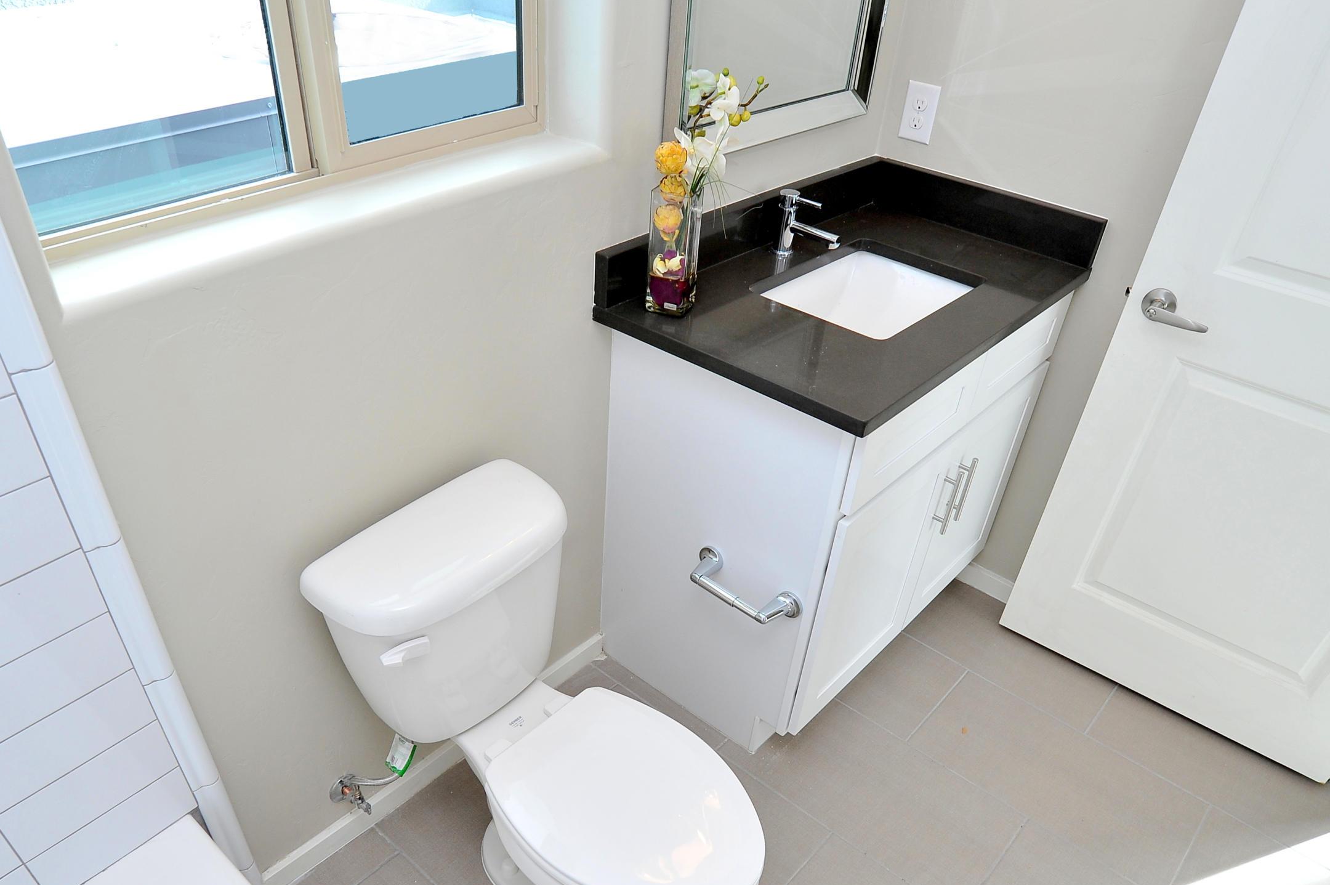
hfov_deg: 71.5
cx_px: 618
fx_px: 923
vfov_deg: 50.4
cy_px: 581
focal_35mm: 25
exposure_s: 1/40
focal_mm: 18
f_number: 9
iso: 640
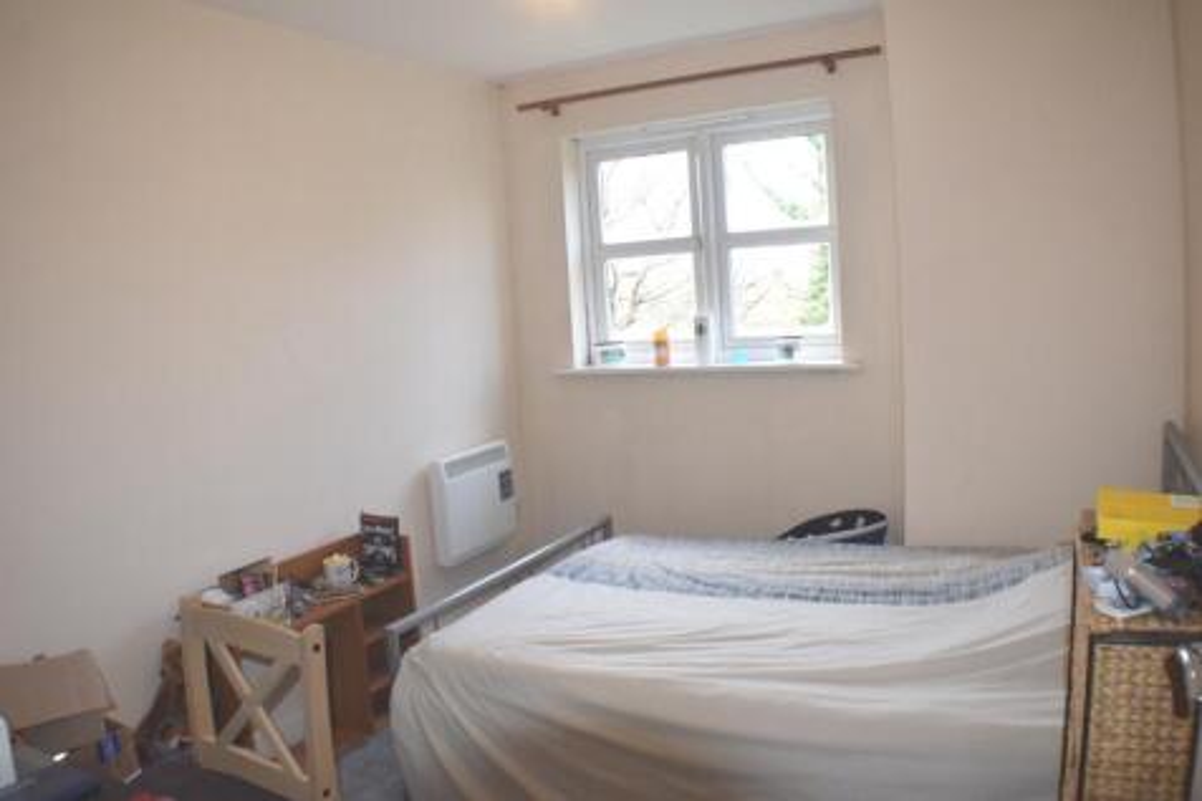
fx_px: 1151
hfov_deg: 55.1
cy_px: 400
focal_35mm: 34
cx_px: 601
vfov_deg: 38.3
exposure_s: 1/100
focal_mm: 23
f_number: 5
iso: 800
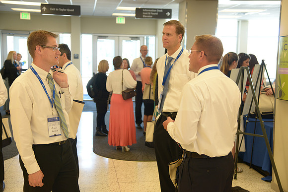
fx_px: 416
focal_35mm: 52
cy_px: 96
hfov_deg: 38.2
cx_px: 144
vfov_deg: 26.0
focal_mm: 52
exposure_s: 1/60
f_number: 4
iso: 800
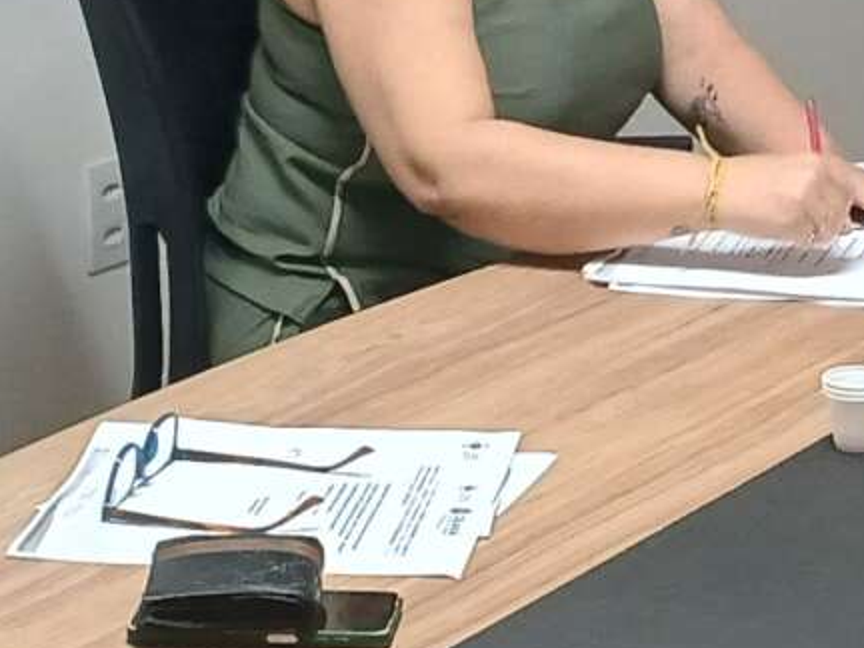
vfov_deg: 9.6
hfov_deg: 12.7
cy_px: 292
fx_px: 3844
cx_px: 798
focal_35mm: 154
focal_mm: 3.98
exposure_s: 1/30
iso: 250
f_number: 1.8
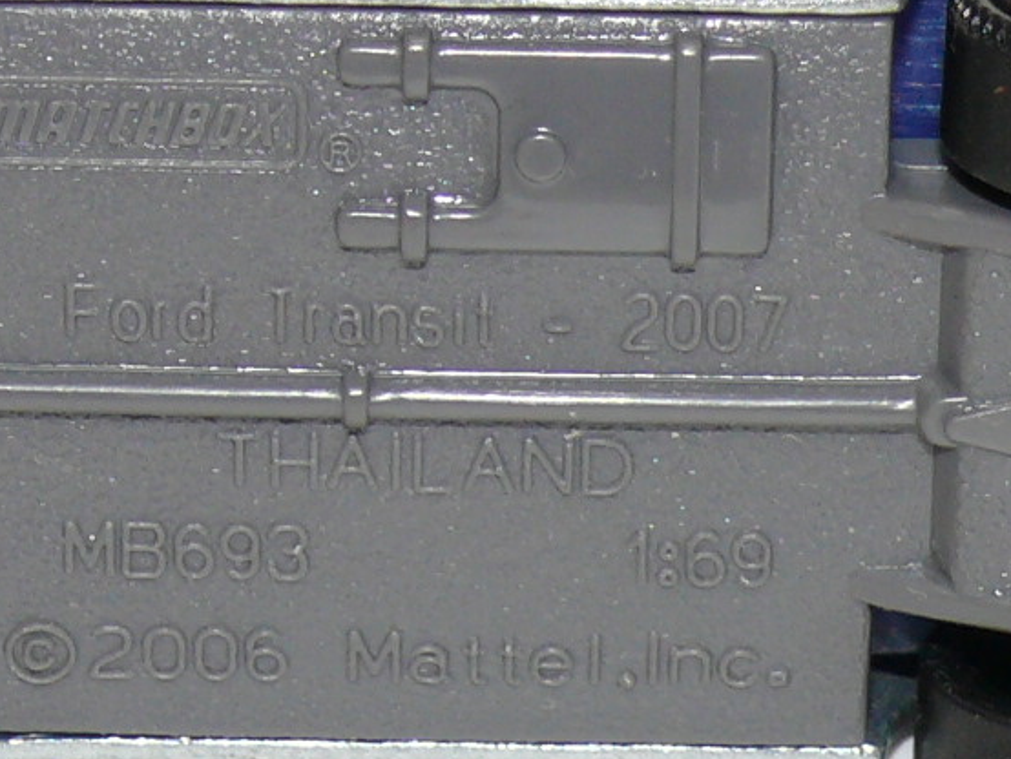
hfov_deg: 7.1
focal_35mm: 280
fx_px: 8181
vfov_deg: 5.3
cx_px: 547
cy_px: 243
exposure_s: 1/30
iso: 100
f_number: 4
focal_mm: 13
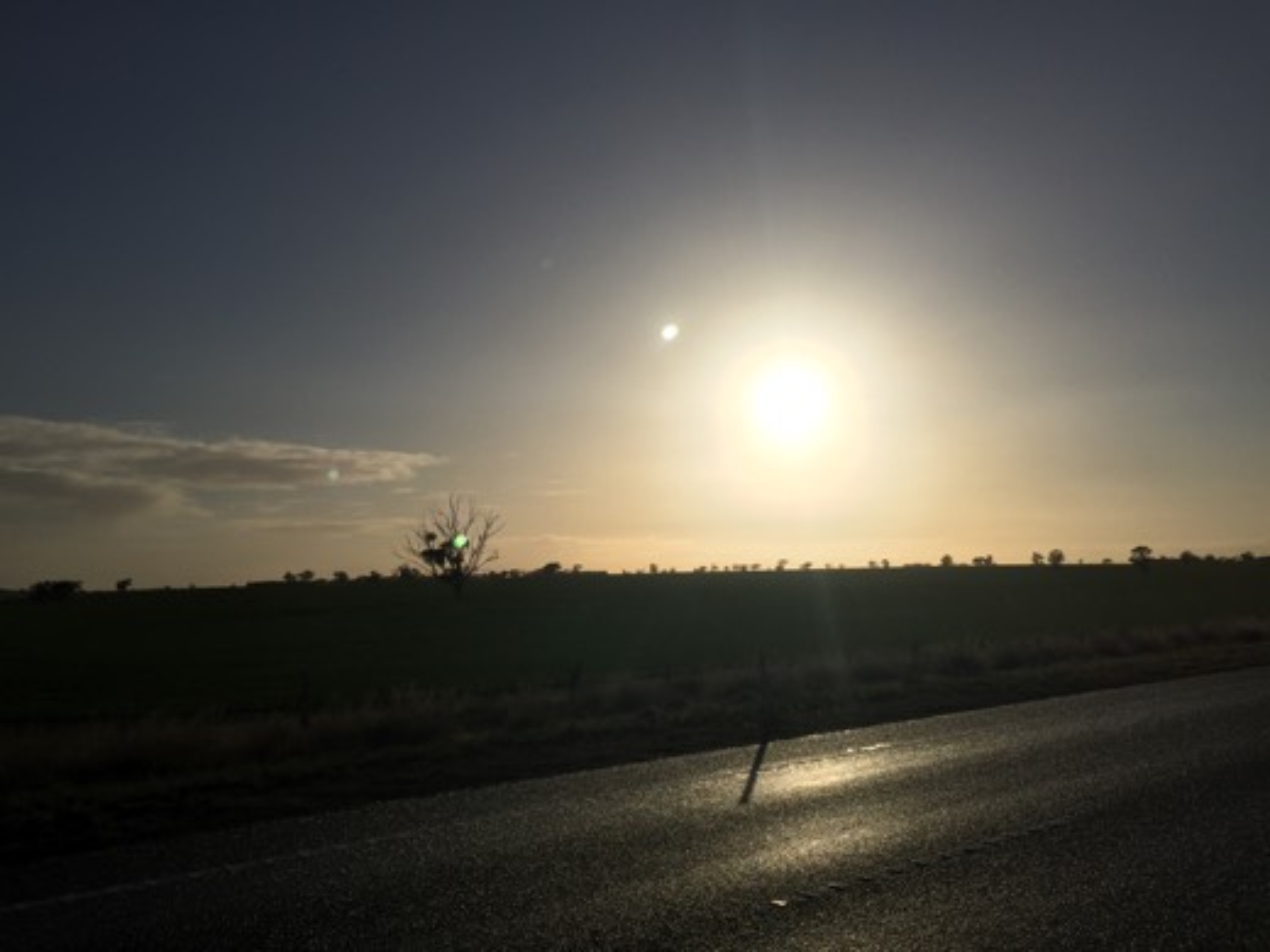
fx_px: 1064
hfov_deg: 61.7
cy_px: 476
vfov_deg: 48.2
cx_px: 635
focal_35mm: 29
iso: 32
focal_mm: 4.15
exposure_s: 1/20000
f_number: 2.2
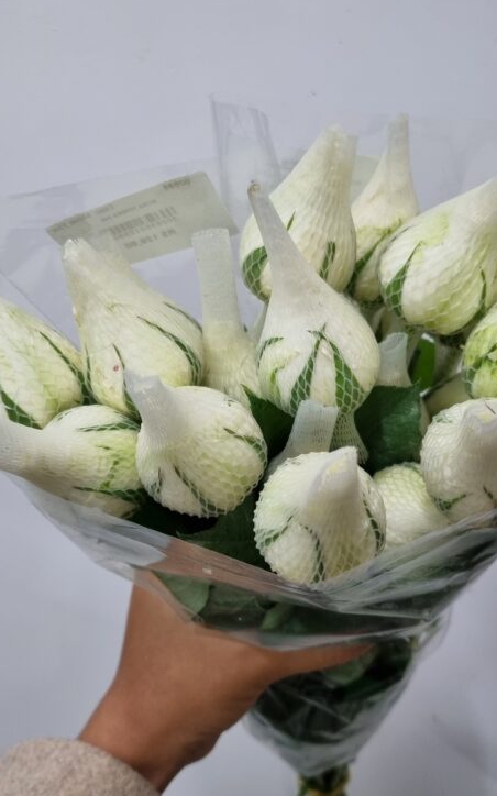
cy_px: 419
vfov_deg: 50.4
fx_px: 846
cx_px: 290
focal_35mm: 39
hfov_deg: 32.7
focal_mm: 5.4
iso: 160
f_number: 1.8
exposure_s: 1/60
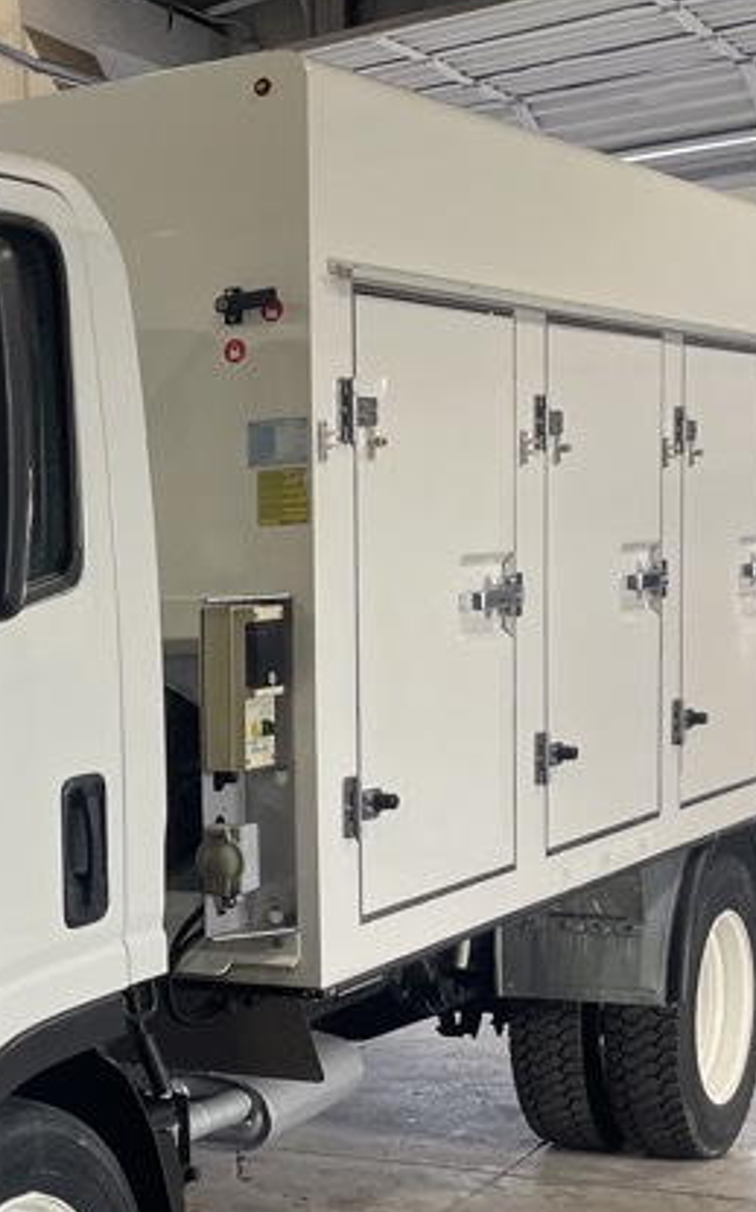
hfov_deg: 18.0
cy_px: 894
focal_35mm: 68
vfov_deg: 29.8
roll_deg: +3.9
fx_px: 2244
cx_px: -207
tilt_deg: -5.7
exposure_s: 1/120
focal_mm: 5.1
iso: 80
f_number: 1.6
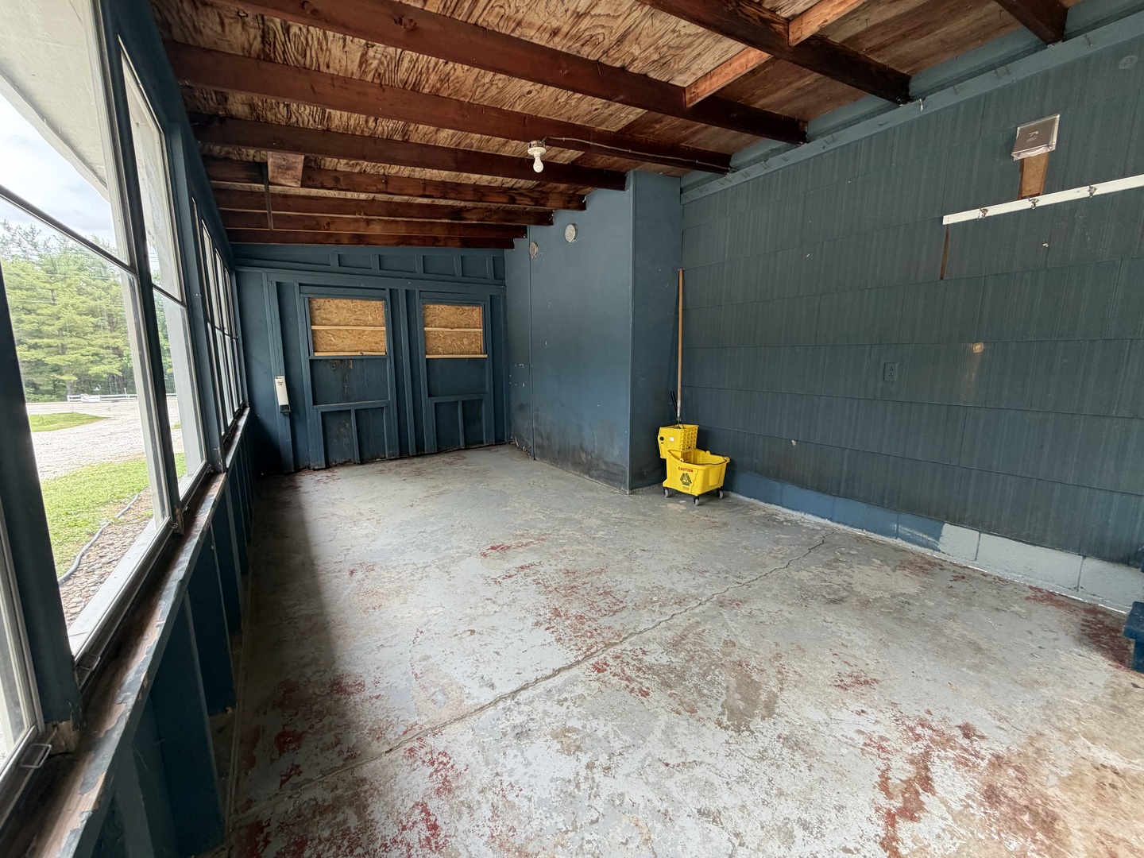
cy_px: 429
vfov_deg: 85.7
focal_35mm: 14
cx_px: 572
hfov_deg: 102.1
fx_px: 463
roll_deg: +0.7
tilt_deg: -8.6
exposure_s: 1/121
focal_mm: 2.22
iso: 160
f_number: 2.2
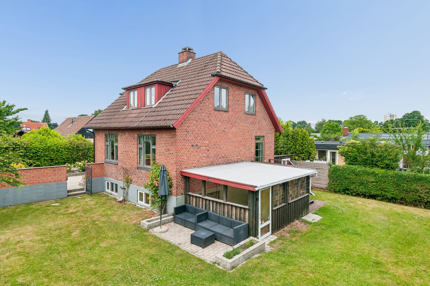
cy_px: 143
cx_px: 215
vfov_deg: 67.4
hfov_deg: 90.0
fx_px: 215
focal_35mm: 18
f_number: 10
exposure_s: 1/250
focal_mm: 12
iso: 200
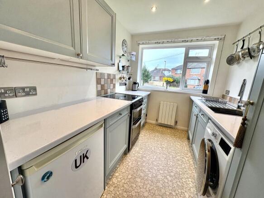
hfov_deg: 102.1
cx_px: 132
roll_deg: -3.1
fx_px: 107
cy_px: 99
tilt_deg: -10.4
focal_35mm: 14
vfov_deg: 85.7
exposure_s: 1/124
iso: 64
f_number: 2.2
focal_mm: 2.22
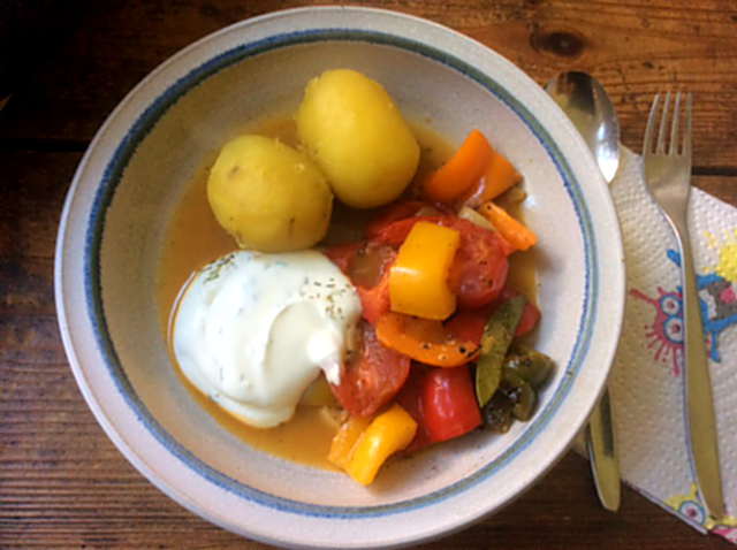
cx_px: 368
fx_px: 680
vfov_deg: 44.1
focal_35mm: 32
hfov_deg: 56.9
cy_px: 275
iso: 125
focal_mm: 3.3
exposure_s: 1/25
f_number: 2.4
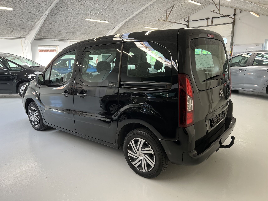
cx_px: 134
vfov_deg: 53.1
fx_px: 201
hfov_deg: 67.3
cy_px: 100
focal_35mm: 26
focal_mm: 5.7
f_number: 1.5
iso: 80
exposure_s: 1/100
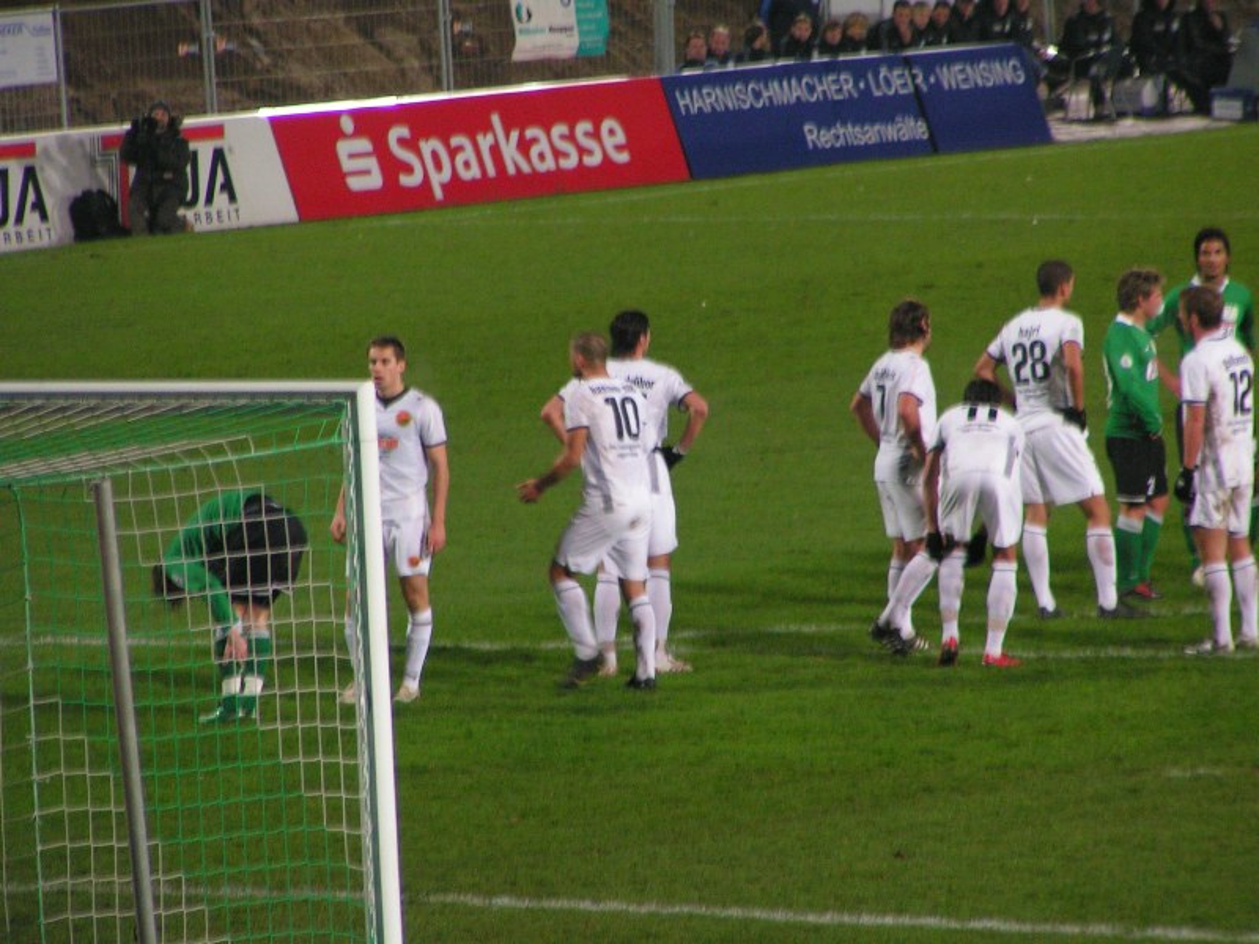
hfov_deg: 5.4
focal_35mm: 368
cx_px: 630
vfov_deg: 4.0
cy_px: 472
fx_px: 13384
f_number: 3.5
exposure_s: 1/40
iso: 200
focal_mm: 56.3
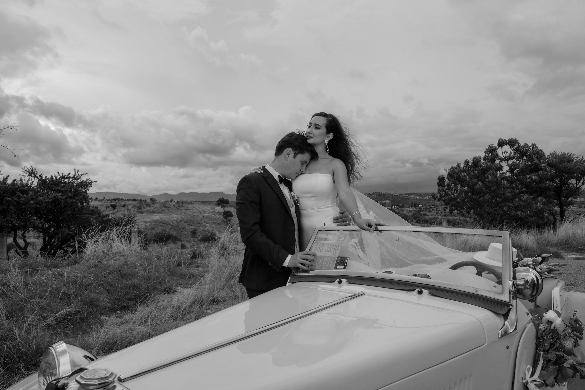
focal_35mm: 24
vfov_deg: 53.1
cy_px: 195
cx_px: 292
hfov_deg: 73.7
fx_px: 390
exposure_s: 1/400
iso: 160
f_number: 5.6
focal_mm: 16
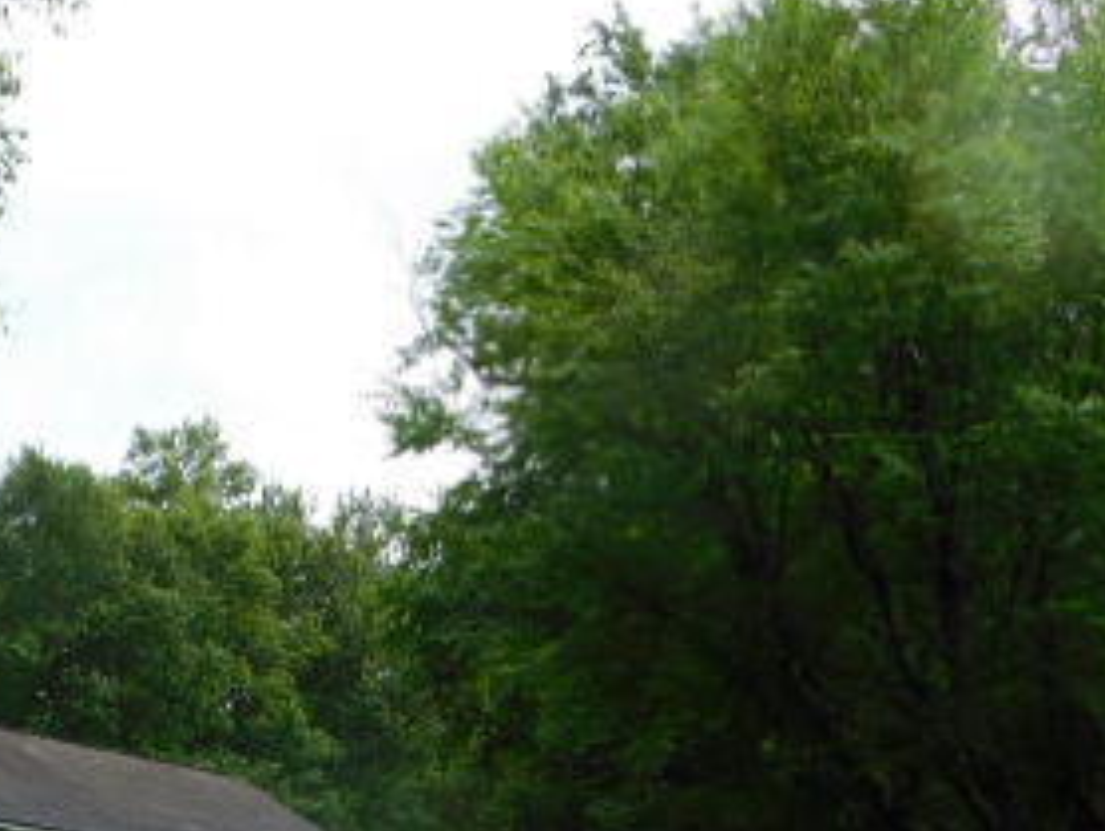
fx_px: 2939
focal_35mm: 92
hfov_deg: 20.9
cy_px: 867
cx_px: 127
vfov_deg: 15.7
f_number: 3.6
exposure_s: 1/640
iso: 125
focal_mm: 7.1
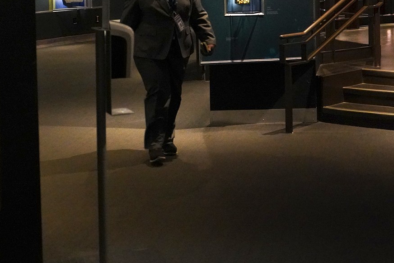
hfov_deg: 24.2
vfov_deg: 17.0
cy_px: -15
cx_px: 436
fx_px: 853
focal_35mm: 78
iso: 10000
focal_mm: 34
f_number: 2.8
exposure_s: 1/80
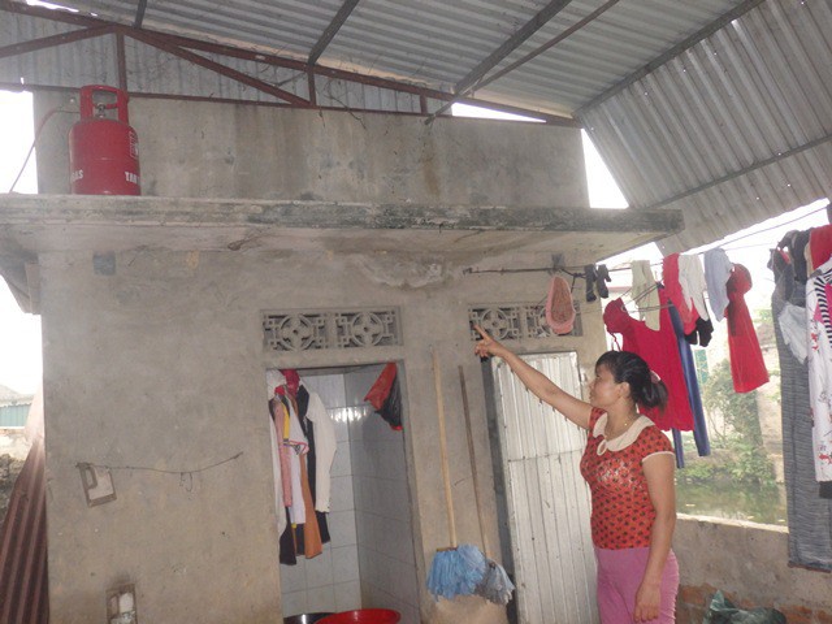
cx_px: 416
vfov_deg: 46.8
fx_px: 721
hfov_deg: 60.0
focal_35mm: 30
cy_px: 312
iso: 400
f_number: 3.3
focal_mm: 5.5
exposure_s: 1/30
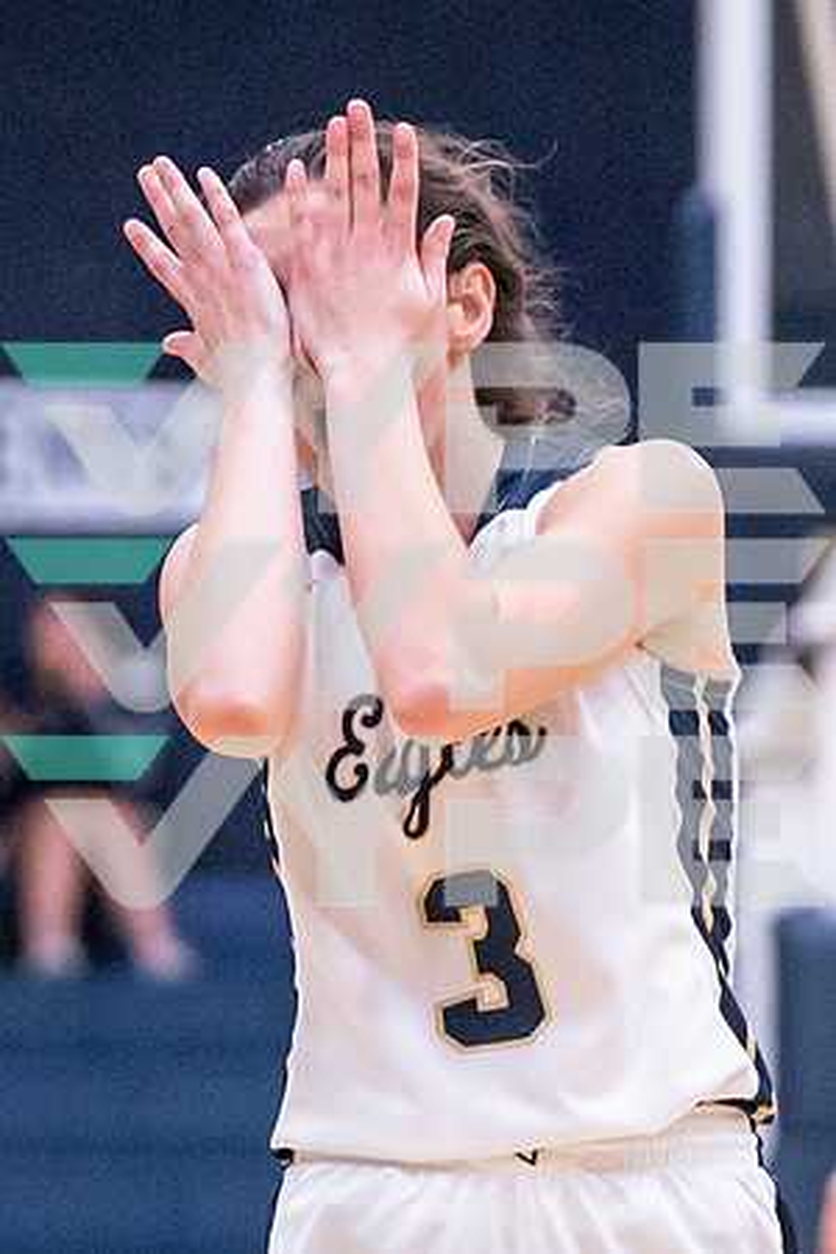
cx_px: 537
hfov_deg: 2.9
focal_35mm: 474
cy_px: 722
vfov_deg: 4.4
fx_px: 16500
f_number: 2.8
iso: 2000
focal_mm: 109
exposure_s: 1/1250
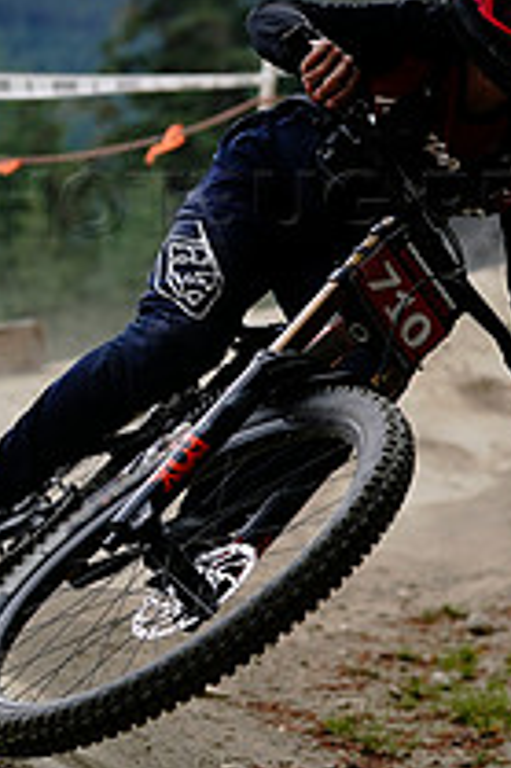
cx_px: 294
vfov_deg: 13.6
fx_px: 3220
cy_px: 187
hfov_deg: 9.1
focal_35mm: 151
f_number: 2.8
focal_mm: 70
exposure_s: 1/1600
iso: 400
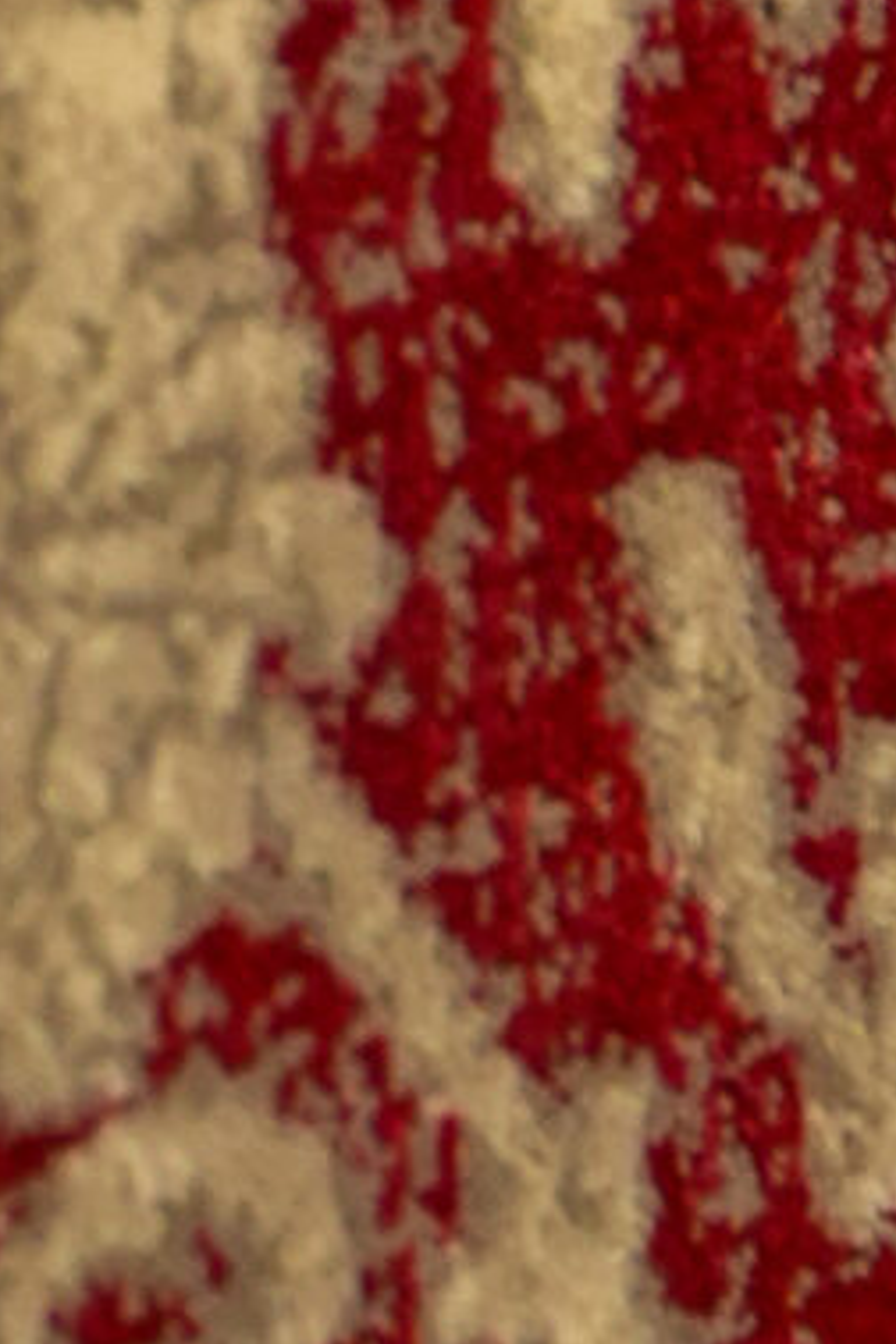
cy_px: -558
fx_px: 19225
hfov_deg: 2.7
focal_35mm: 515
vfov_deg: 4.0
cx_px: 1598
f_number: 4
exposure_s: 1/125
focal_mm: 51
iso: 640
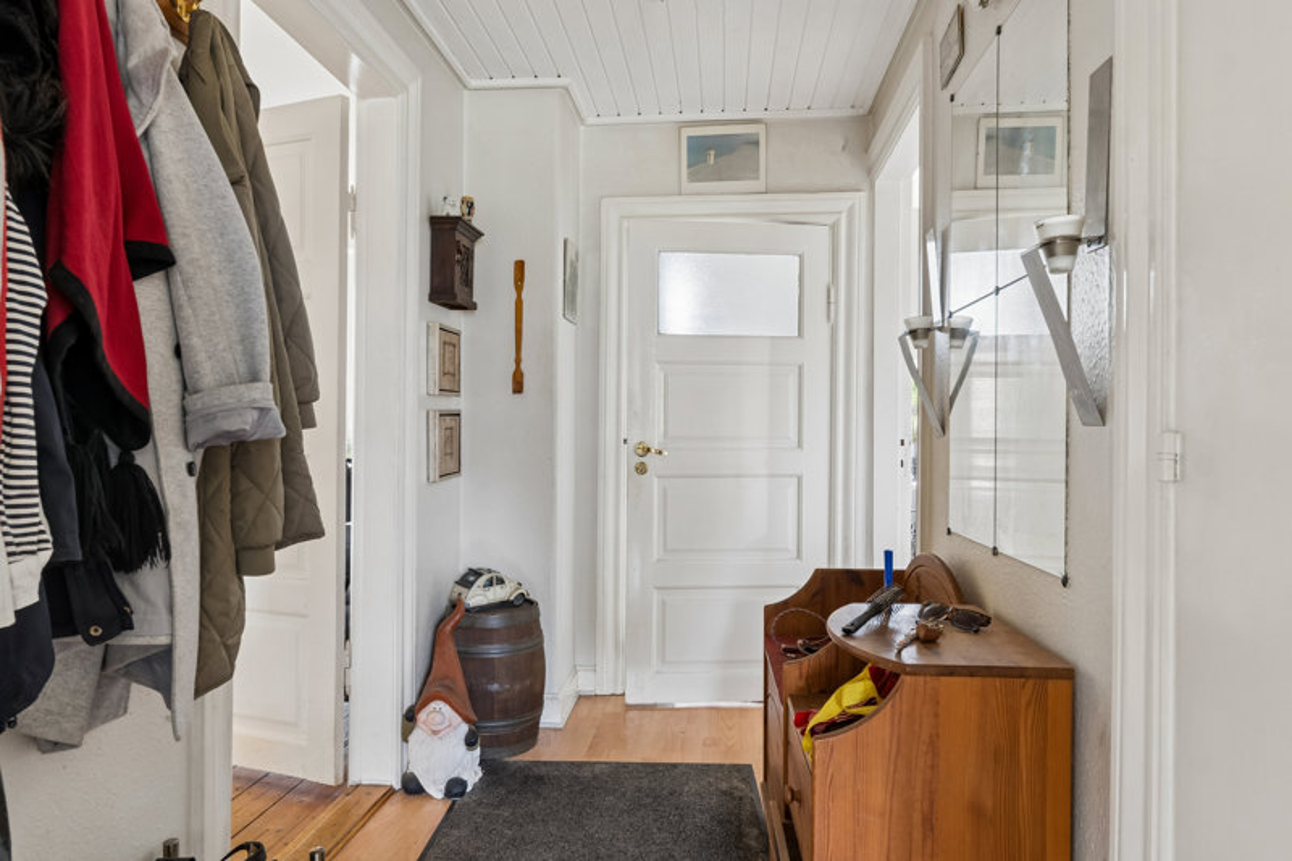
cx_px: 646
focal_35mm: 23
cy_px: 430
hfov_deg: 75.5
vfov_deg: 54.6
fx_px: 834
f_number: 8
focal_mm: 15.5
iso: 200
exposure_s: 1/2
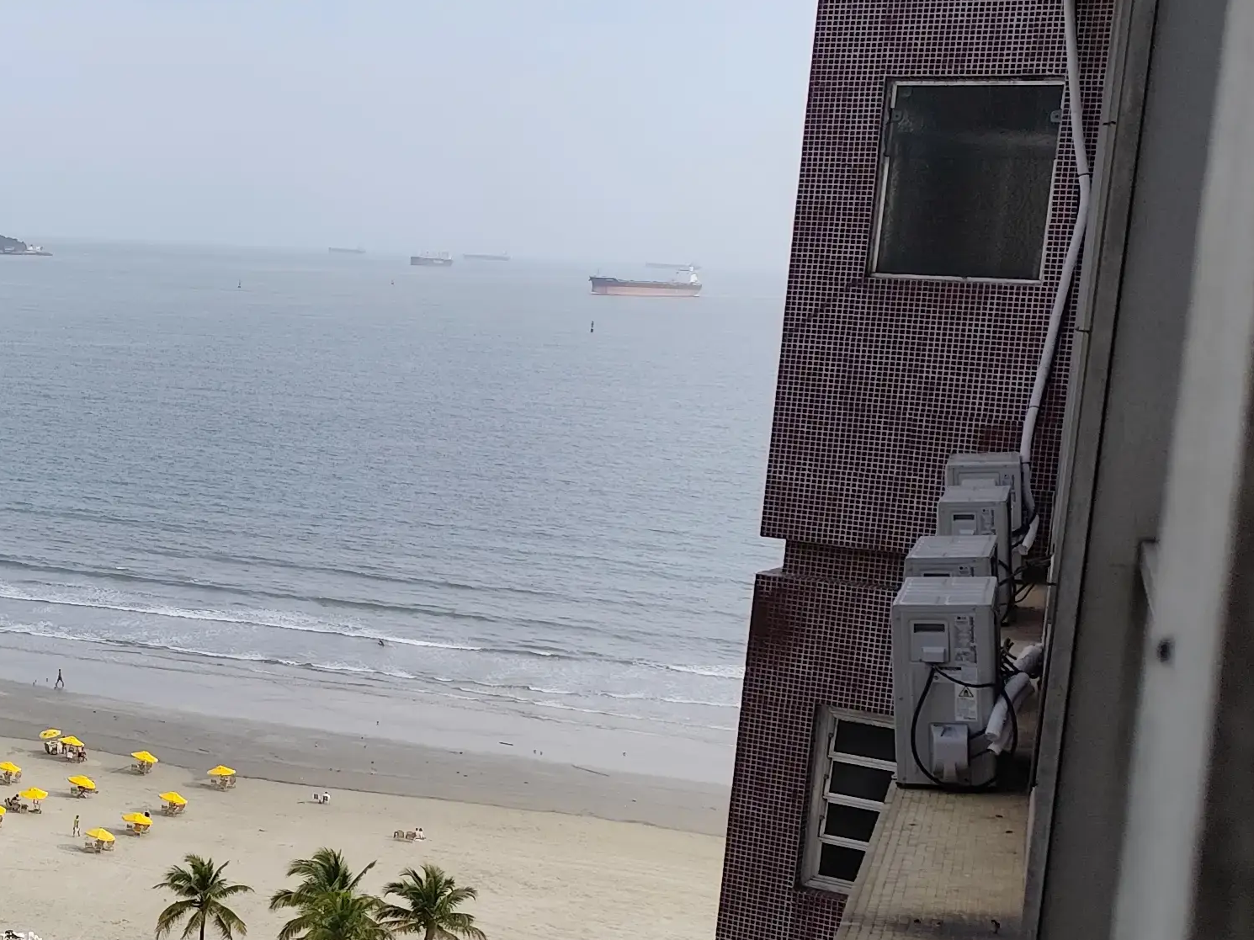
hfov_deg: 26.3
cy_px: 503
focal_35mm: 63
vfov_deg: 23.3
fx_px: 2282
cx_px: -359
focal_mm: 6.19
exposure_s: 1/689
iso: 50
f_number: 1.65
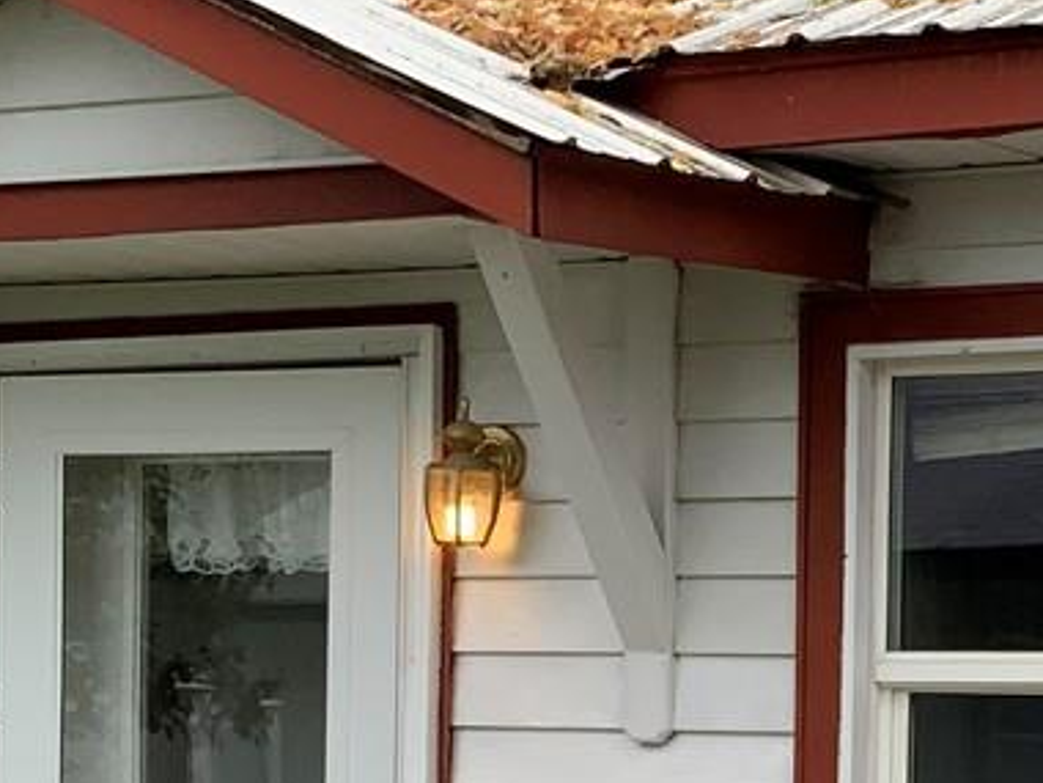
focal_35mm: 122
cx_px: 936
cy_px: 953
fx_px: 3676
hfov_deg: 16.0
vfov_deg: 11.9
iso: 16
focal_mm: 3
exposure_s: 1/719
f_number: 1.8
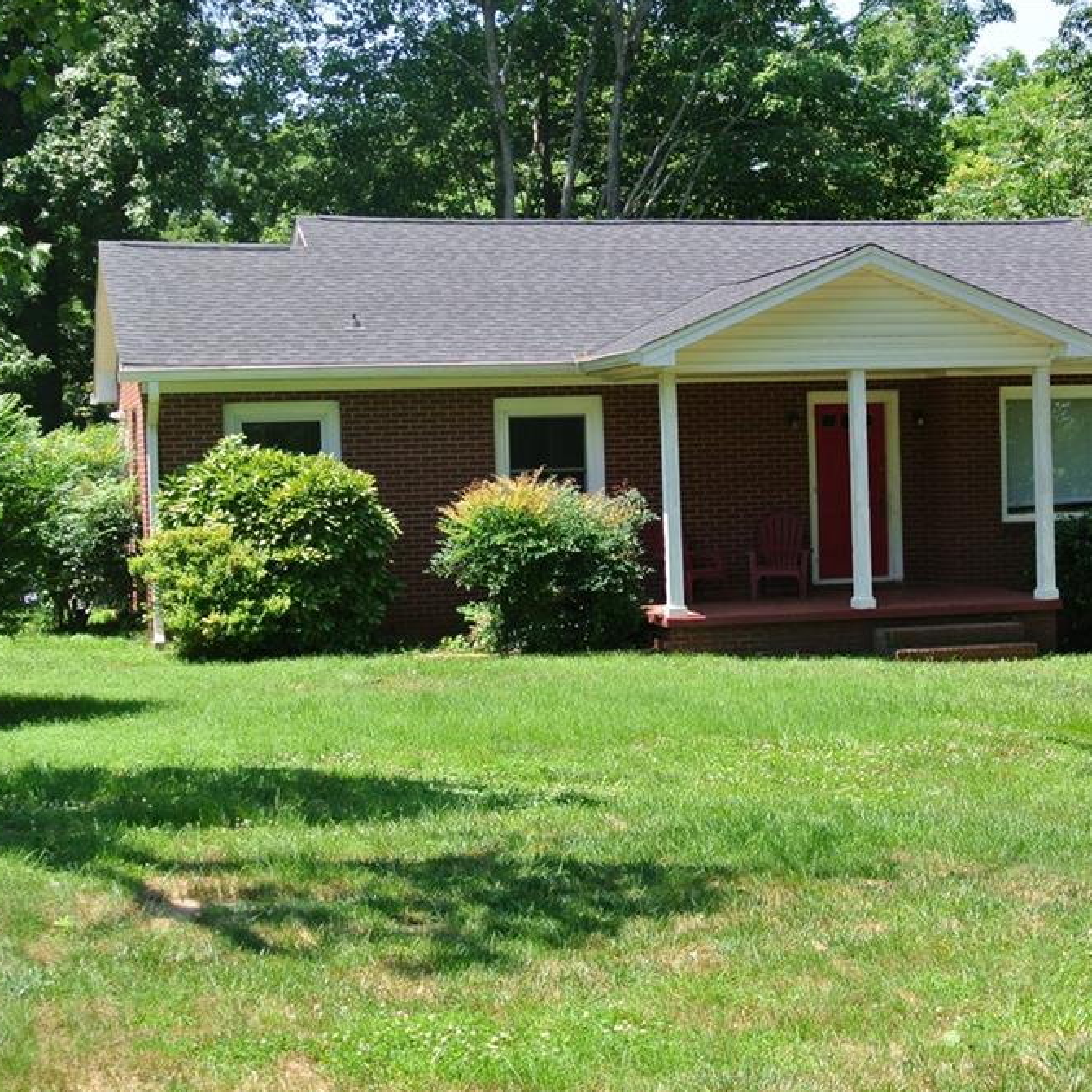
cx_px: 706
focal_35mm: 61
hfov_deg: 28.0
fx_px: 2177
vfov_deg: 28.2
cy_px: 553
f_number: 4.5
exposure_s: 1/250
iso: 100
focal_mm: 17.5
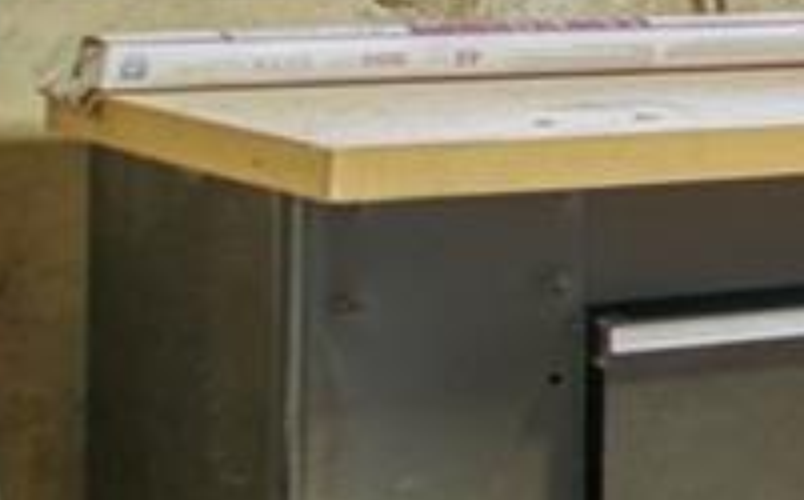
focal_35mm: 130
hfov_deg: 9.0
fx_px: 2845
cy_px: -104
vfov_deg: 9.9
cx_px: 2940
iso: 500
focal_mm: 16
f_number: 4
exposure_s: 1/13
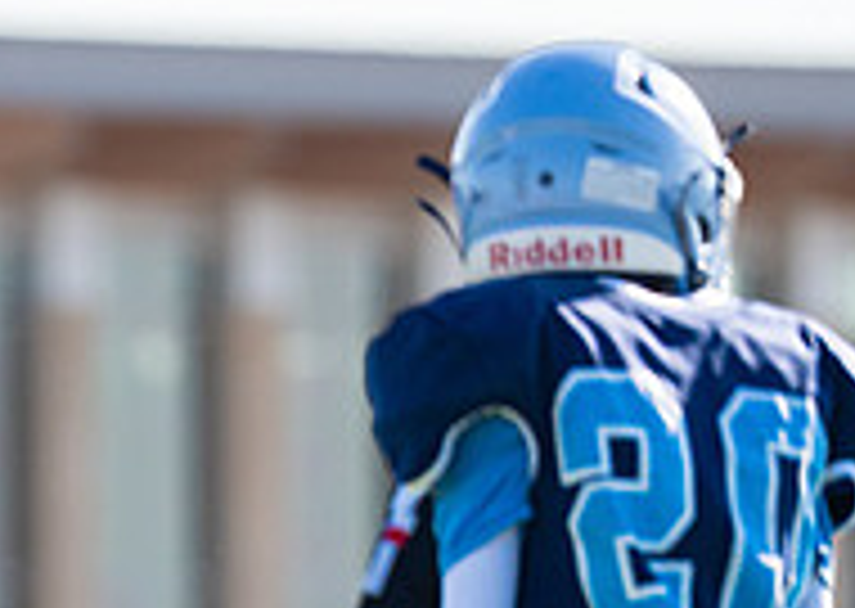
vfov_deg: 1.6
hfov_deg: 2.3
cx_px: -368
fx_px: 21476
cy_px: 809
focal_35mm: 886
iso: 400
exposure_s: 1/5000
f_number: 2.8
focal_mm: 200
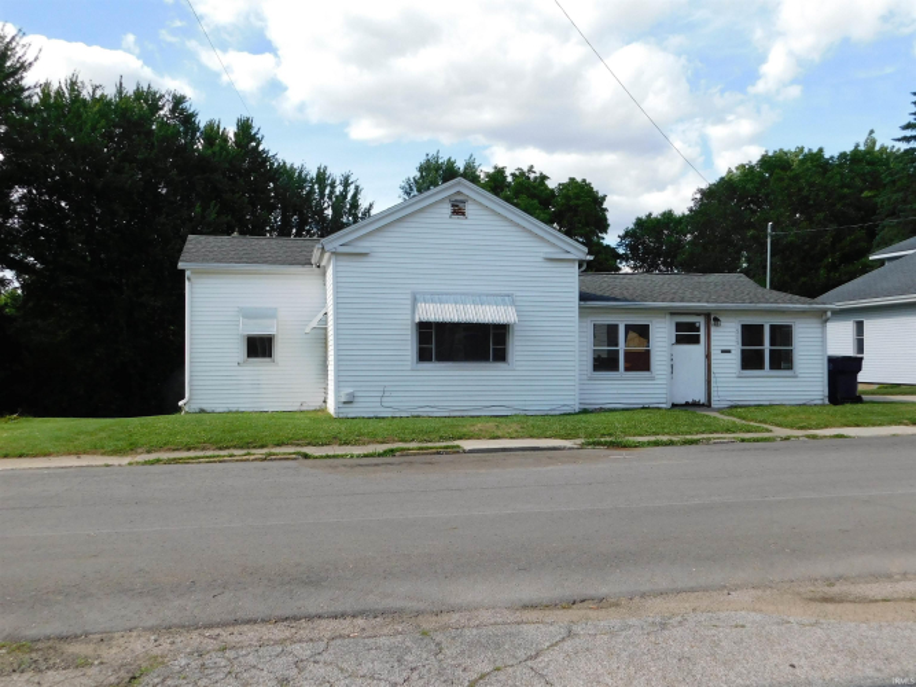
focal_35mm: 30
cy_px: 344
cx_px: 458
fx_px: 794
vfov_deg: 46.8
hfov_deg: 60.0
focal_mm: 5.3
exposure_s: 1/800
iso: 125
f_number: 3.2
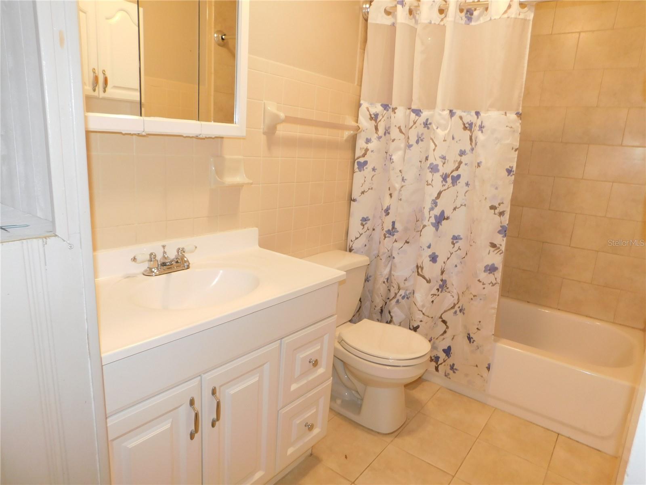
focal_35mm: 23
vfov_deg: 58.9
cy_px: 242
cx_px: 323
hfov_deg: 73.9
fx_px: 429
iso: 140
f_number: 3
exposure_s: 1/30
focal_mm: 4
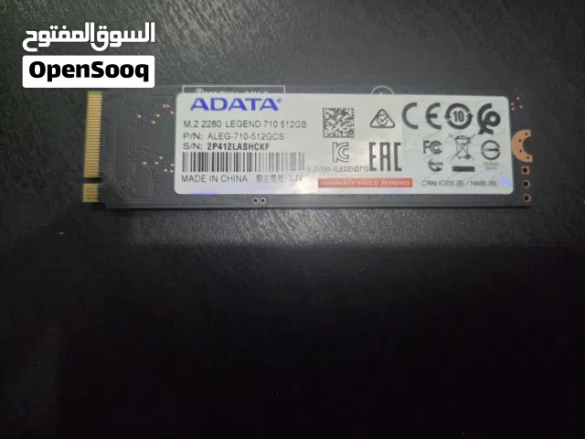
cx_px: 292
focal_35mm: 23
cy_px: 220
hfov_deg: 73.9
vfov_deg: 58.9
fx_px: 389
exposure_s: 1/120
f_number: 1.8
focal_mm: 5.4
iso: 2000
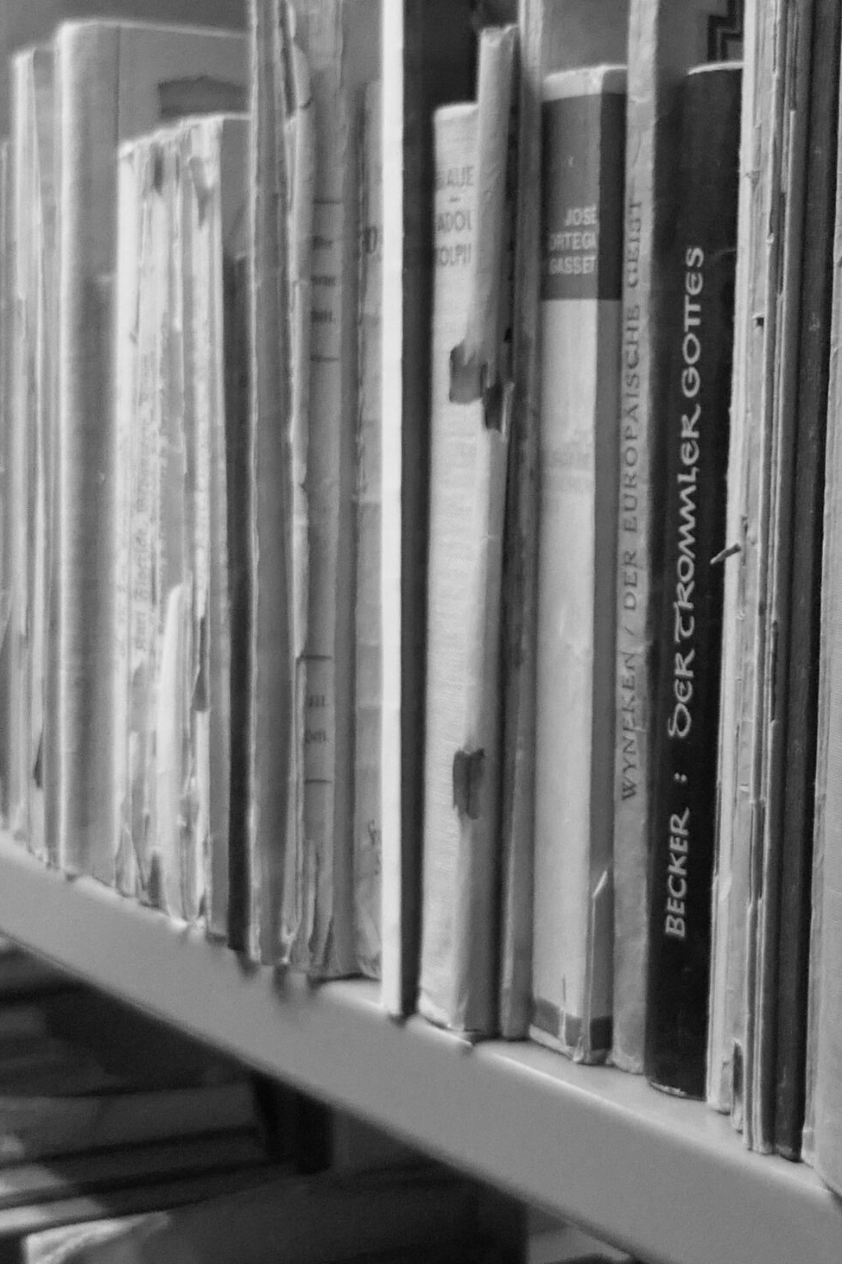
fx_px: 2211
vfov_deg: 31.9
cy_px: 544
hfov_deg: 21.4
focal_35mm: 63
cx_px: 647
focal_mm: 8.8
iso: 1600
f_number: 2.8
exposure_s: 1/125
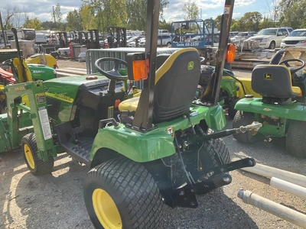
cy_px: 114
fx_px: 256
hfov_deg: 61.7
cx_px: 153
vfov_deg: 48.2
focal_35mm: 29
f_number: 1.8
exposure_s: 1/627
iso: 25
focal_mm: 3
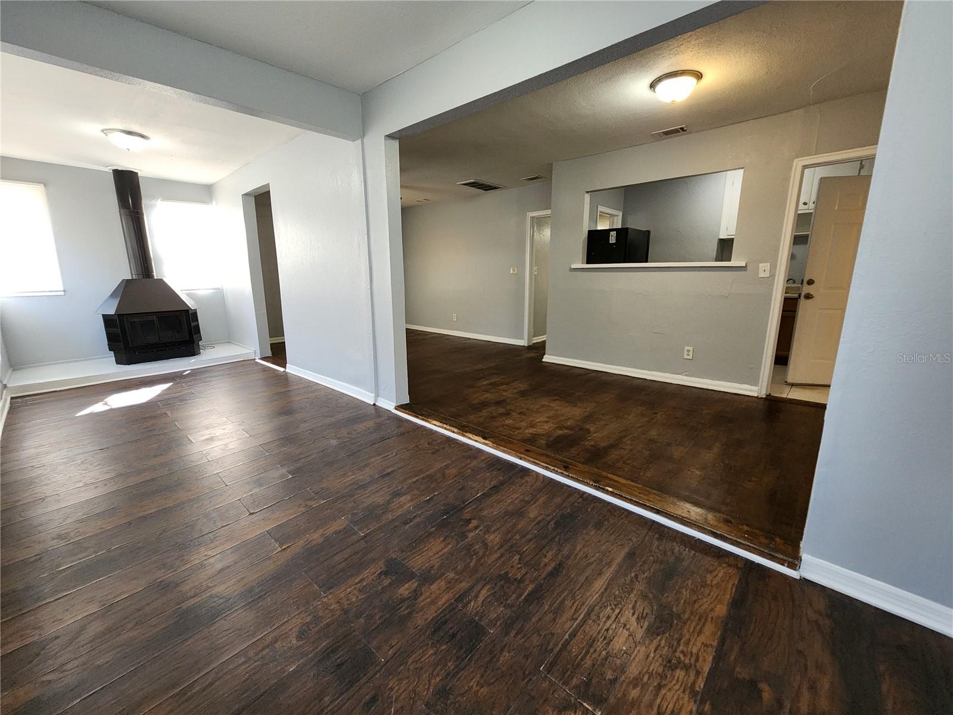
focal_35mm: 13
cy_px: 358
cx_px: 476
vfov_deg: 89.9
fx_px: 358
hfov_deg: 106.2
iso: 250
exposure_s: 1/60
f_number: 2.2
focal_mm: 2.2
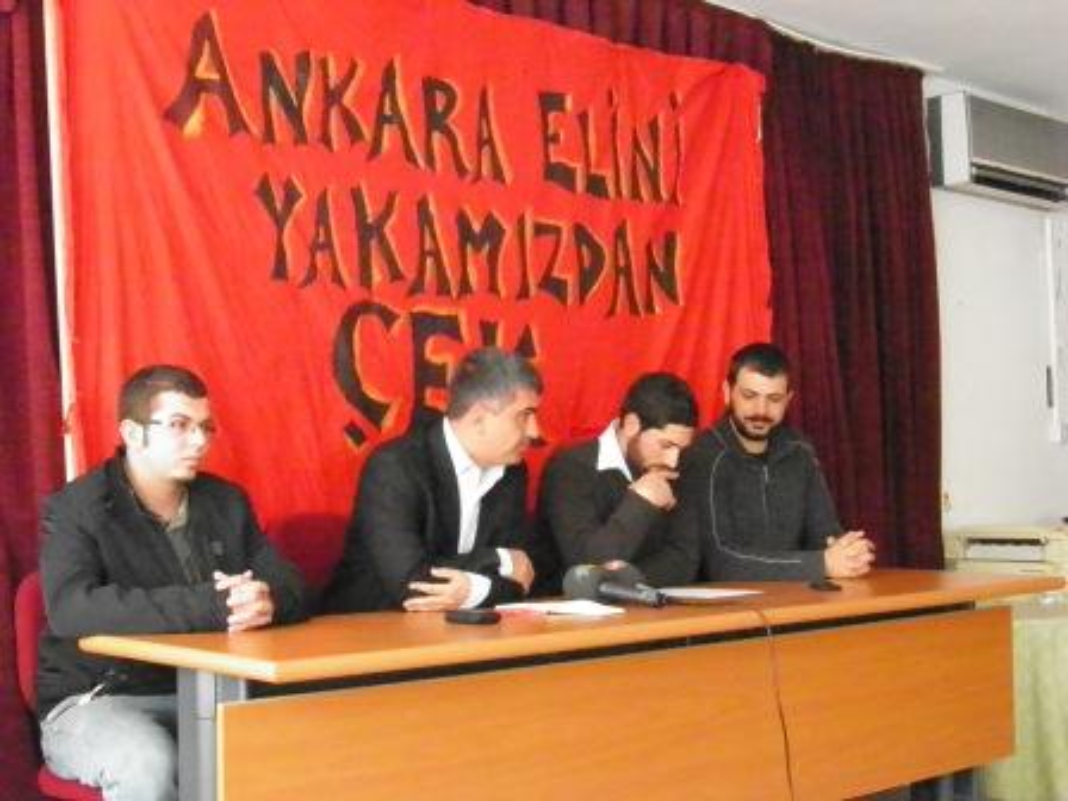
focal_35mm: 49
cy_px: 400
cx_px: 534
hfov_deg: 38.9
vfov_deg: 29.7
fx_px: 1512
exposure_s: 1/320
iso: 3200
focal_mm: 8.9
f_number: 5.5
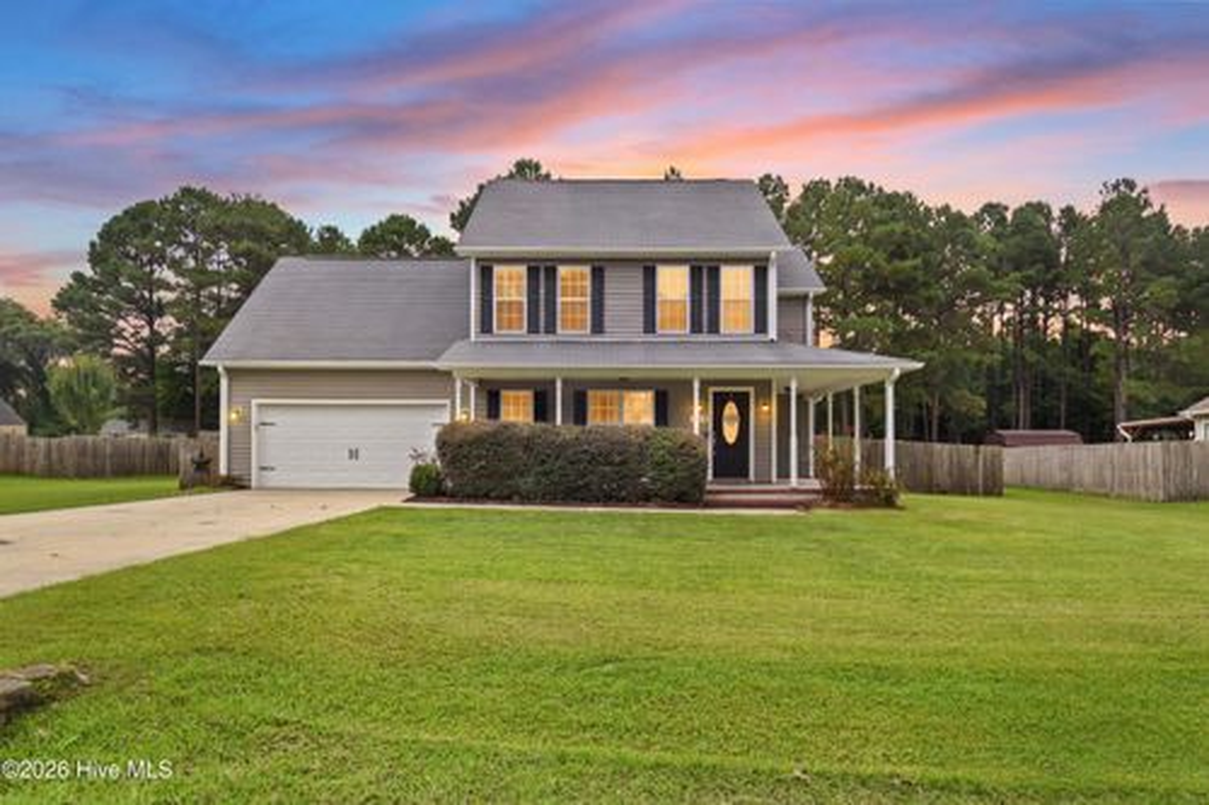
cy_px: 402
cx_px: 604
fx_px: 739
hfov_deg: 78.6
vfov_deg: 57.2
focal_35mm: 22
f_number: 9
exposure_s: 1/60
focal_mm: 22
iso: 100
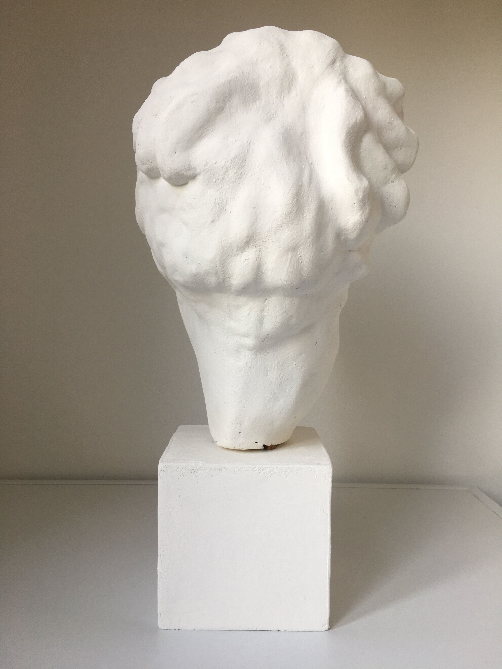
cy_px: 334
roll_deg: -2.2
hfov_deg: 48.2
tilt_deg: -3.5
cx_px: 251
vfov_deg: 61.7
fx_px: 561
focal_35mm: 29
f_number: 2.2
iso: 32
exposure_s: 1/50
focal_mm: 4.15
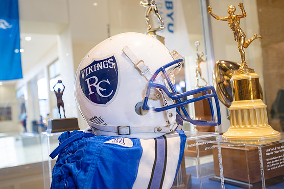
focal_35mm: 34
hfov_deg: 55.9
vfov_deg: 39.0
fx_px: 268
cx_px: 136
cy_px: 98
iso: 800
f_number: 4
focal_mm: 30
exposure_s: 1/125
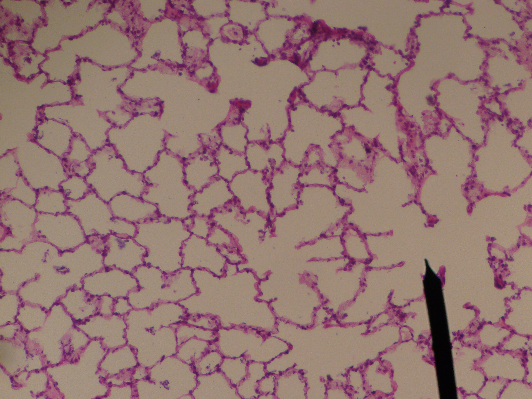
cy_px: 200
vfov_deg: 14.1
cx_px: 266
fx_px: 1614
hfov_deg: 18.7
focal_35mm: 105
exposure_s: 1/250
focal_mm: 17.4
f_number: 5
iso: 80
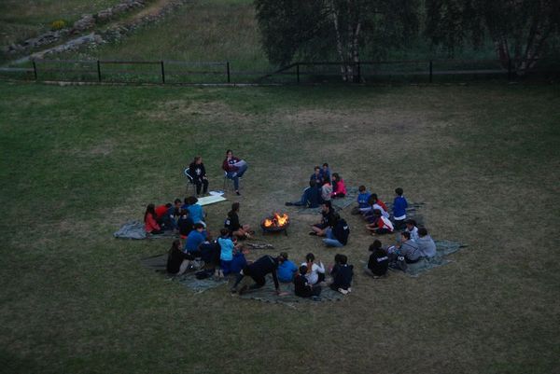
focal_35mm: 66
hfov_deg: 30.5
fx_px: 1027
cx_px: 280
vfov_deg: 20.6
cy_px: 187
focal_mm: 44
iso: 400
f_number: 4.5
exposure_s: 1/60
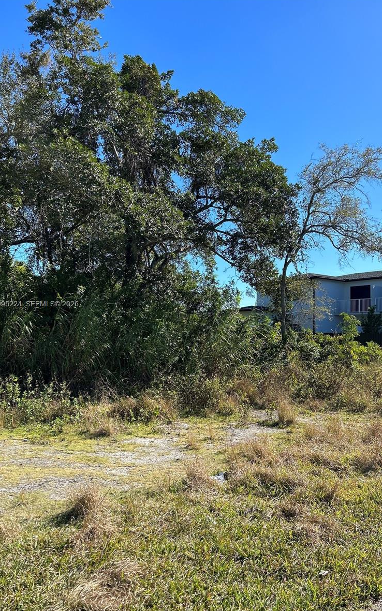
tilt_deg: +2.8
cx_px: 216
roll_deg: -0.3
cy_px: 305
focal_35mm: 28
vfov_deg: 66.5
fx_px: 466
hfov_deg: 44.4
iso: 50
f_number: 1.5
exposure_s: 1/2695
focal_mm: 5.7
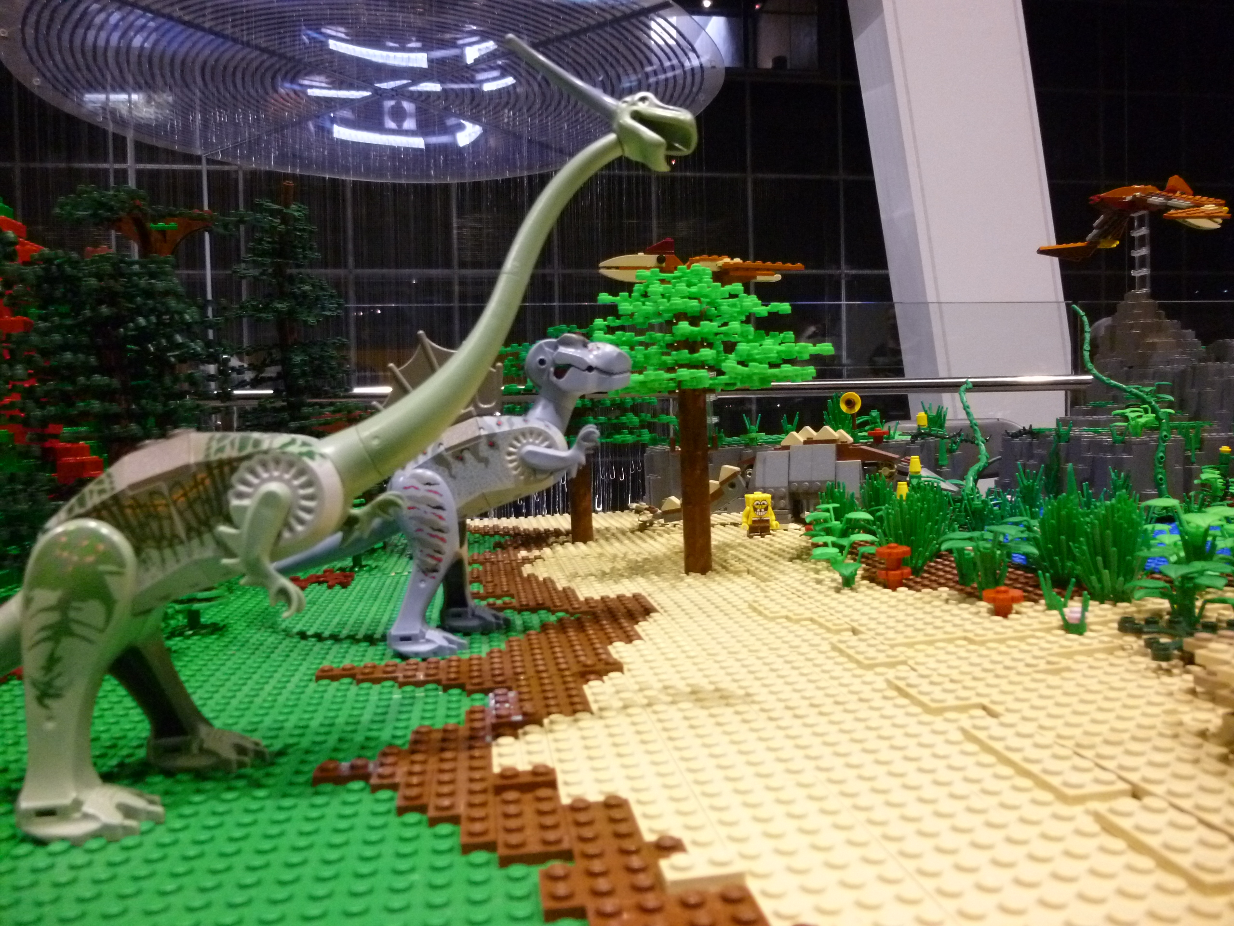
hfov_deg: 69.4
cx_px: 617
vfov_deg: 54.9
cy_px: 463
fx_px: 891
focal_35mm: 25
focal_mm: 4.5
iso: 400
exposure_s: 1/8
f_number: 3.1
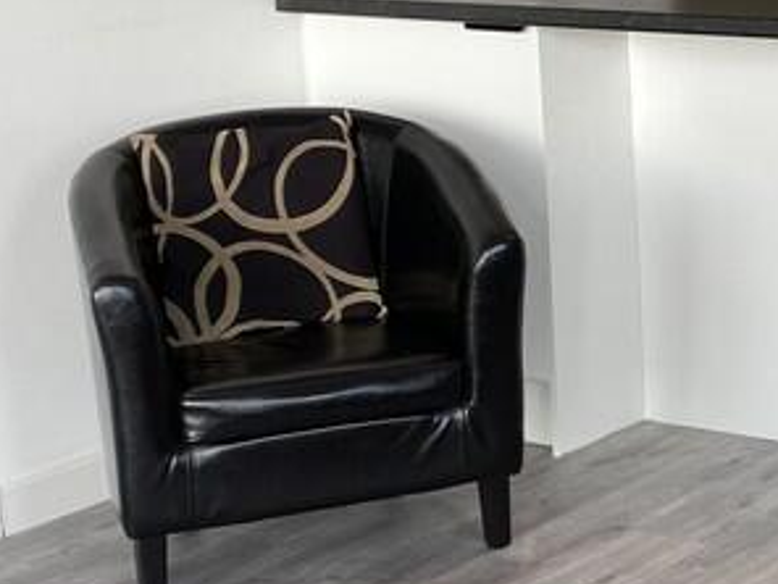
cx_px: 957
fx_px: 2023
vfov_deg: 16.3
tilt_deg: -9.5
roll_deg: +1.0
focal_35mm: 90
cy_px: 158
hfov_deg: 20.3
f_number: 1.8
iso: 40
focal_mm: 4.25
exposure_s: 1/100
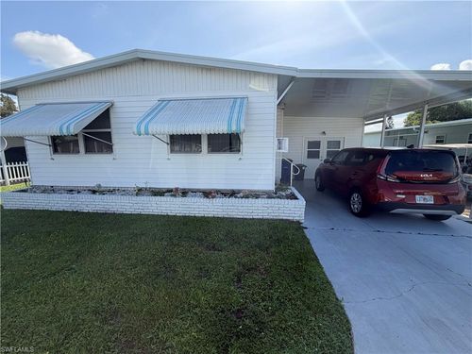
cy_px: 177
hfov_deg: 102.1
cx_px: 236
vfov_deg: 85.7
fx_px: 191
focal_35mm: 14
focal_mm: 2.22
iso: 32
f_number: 2.2
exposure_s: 1/770
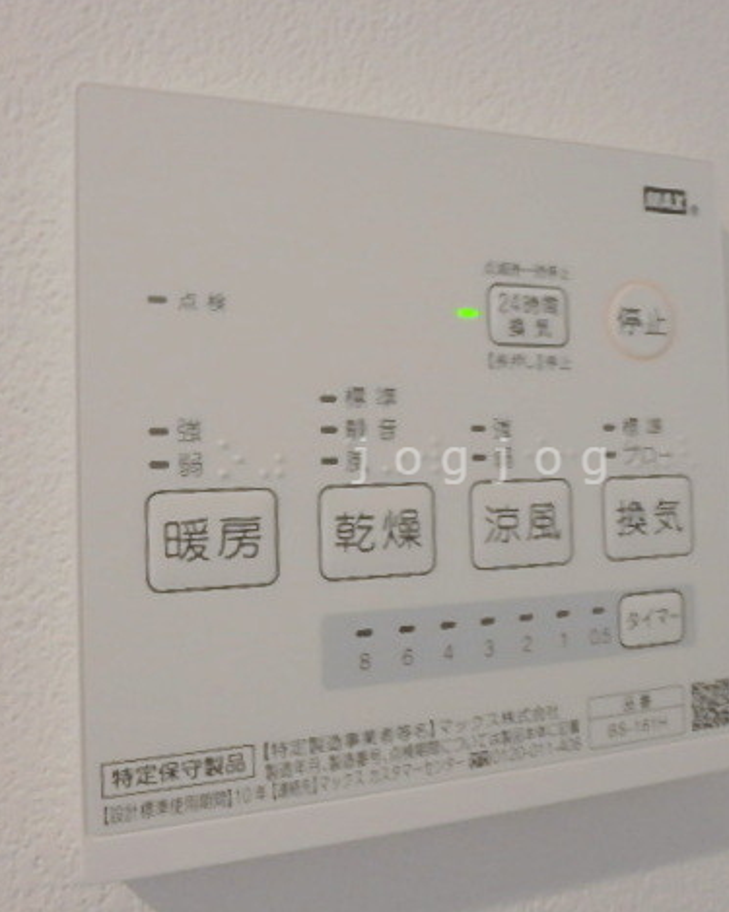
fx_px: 755
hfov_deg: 50.6
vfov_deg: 62.2
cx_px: 484
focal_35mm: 28
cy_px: 461
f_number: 3.5
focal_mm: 3.7
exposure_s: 1/30
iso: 400
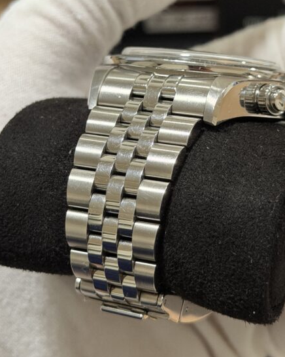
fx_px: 928
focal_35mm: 88
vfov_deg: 21.7
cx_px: 154
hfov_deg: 17.5
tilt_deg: -61.9
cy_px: 129
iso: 250
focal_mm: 6.76
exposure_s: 1/40
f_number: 1.78
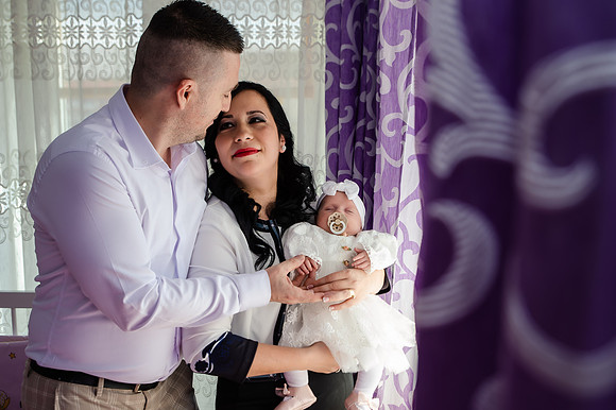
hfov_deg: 47.1
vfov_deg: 32.3
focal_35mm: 41
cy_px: 205
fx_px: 707
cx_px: 300
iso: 400
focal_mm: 38
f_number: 4
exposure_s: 1/250
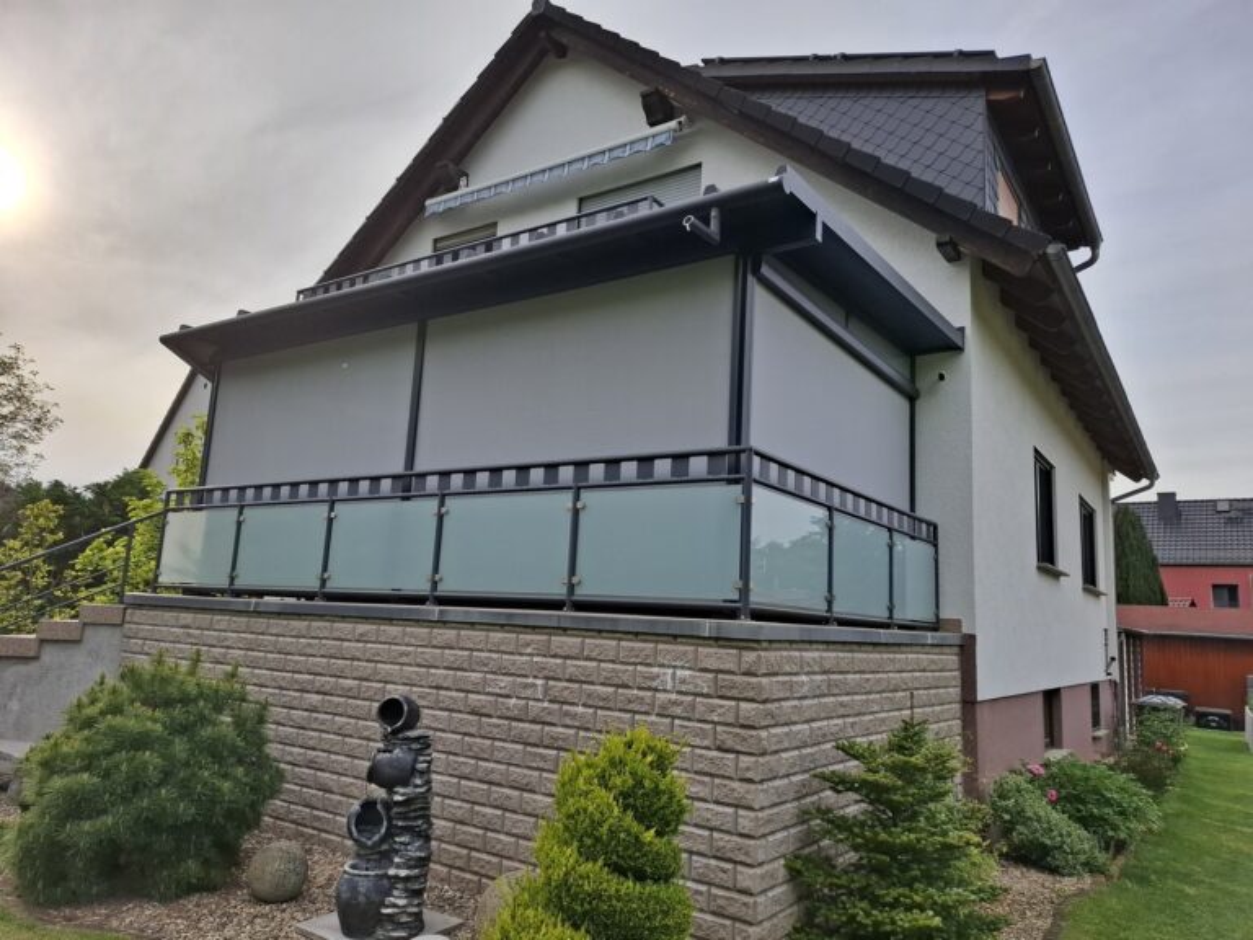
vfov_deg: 58.9
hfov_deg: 73.9
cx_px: 626
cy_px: 470
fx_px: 833
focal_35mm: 23
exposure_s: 1/1364
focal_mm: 5.54
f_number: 1.8
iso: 50
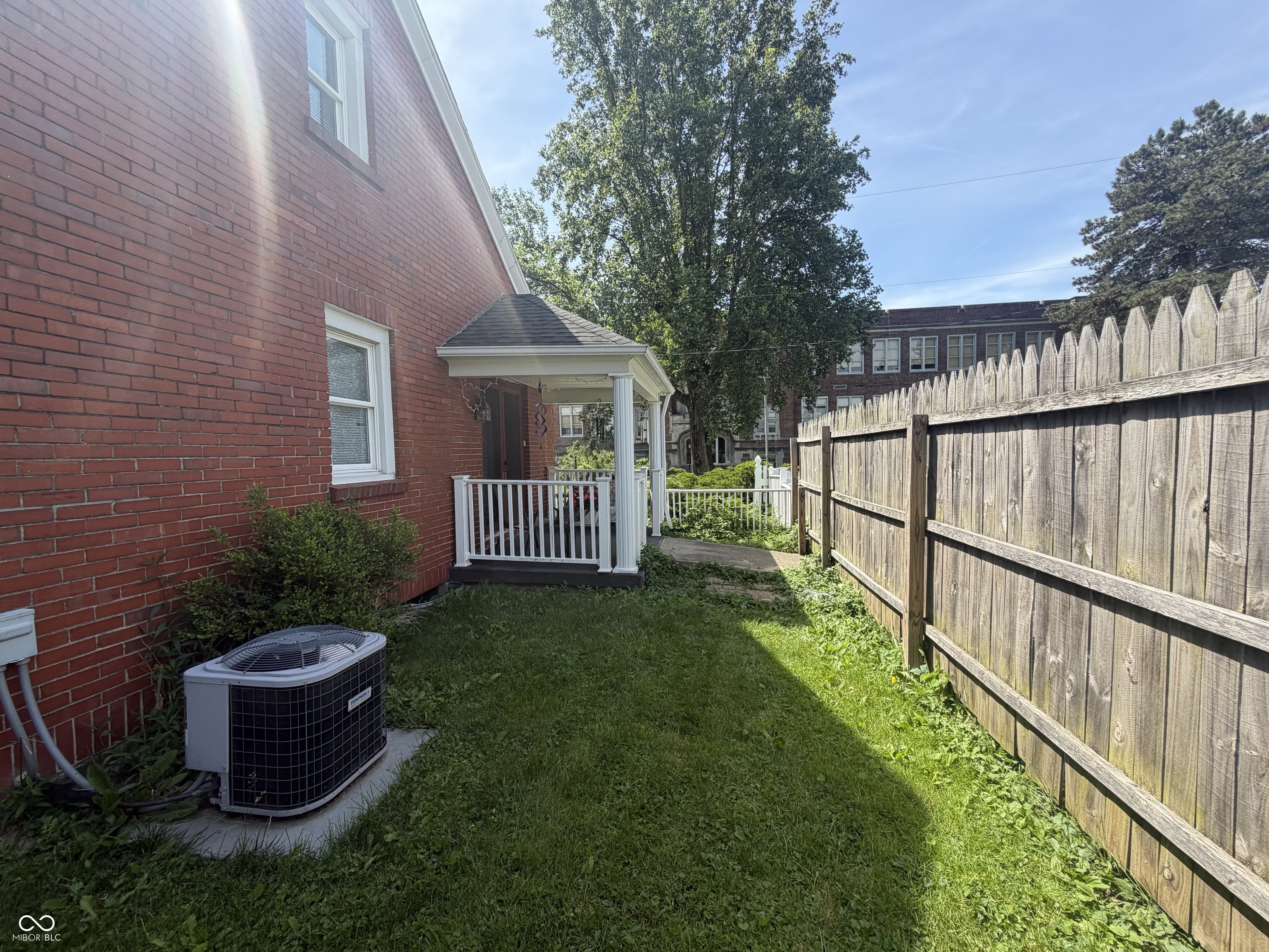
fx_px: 513
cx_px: 634
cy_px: 476
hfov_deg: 102.1
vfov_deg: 85.7
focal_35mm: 14
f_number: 2.2
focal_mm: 2.22
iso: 40
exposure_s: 1/569
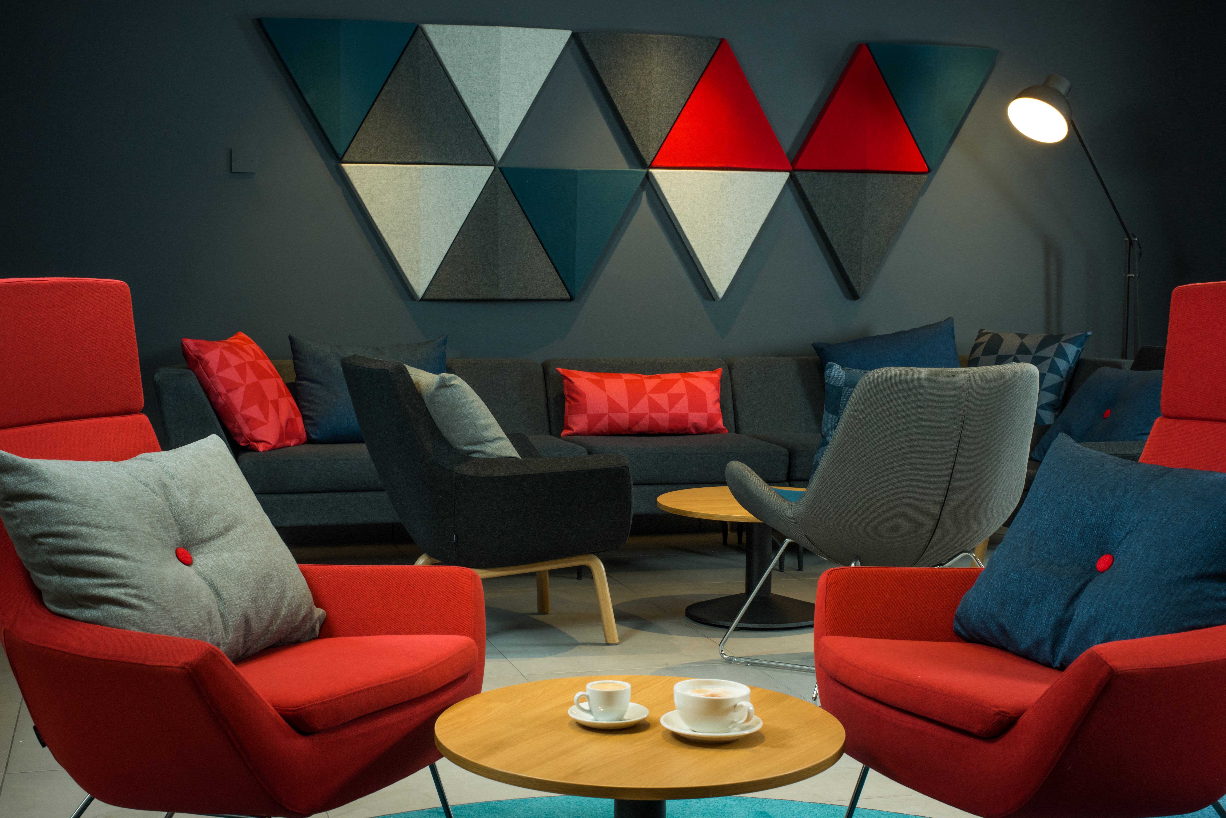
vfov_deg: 27.0
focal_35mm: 50
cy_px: 409
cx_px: 613
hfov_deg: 39.6
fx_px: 1703
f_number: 11
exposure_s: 1/10
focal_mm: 50
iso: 800
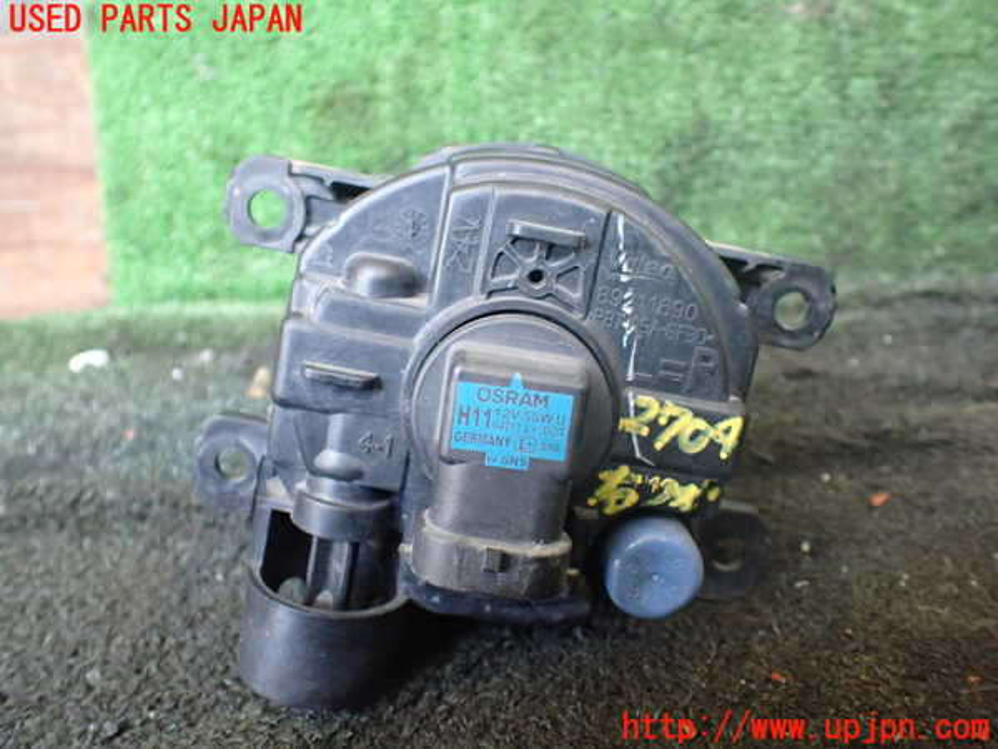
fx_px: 865
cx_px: 499
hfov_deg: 60.0
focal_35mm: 30
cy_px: 374
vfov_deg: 46.8
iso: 800
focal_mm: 5.4
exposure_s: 1/125
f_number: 2.3
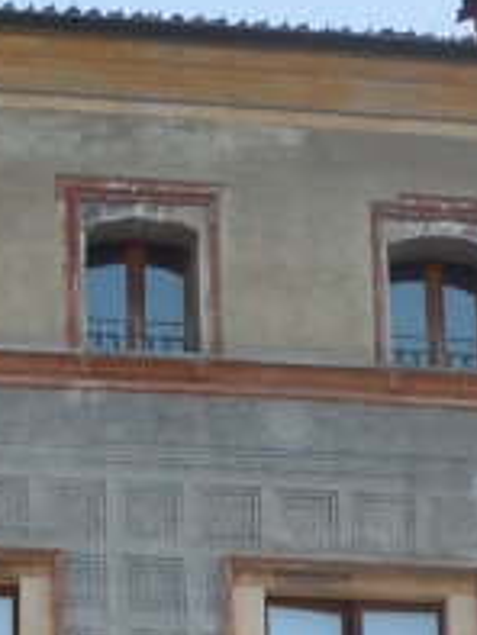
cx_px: 106
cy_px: 986
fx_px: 3249
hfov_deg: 8.4
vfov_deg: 10.7
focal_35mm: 177
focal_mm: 6.1
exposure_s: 1/1250
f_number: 3.4
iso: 125
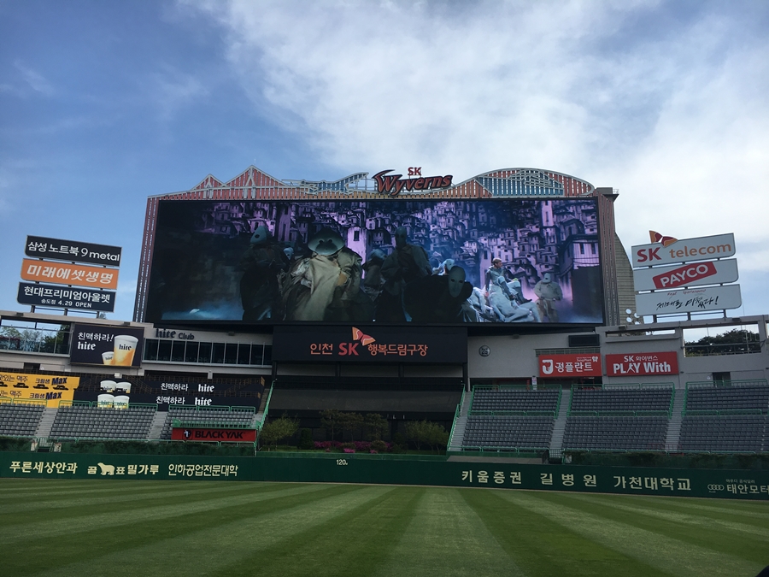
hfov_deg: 61.7
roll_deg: -1.9
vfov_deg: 48.2
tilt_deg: +15.0
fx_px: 644
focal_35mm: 29
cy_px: 288
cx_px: 384
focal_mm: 4.15
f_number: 2.2
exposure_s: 1/1183
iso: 25
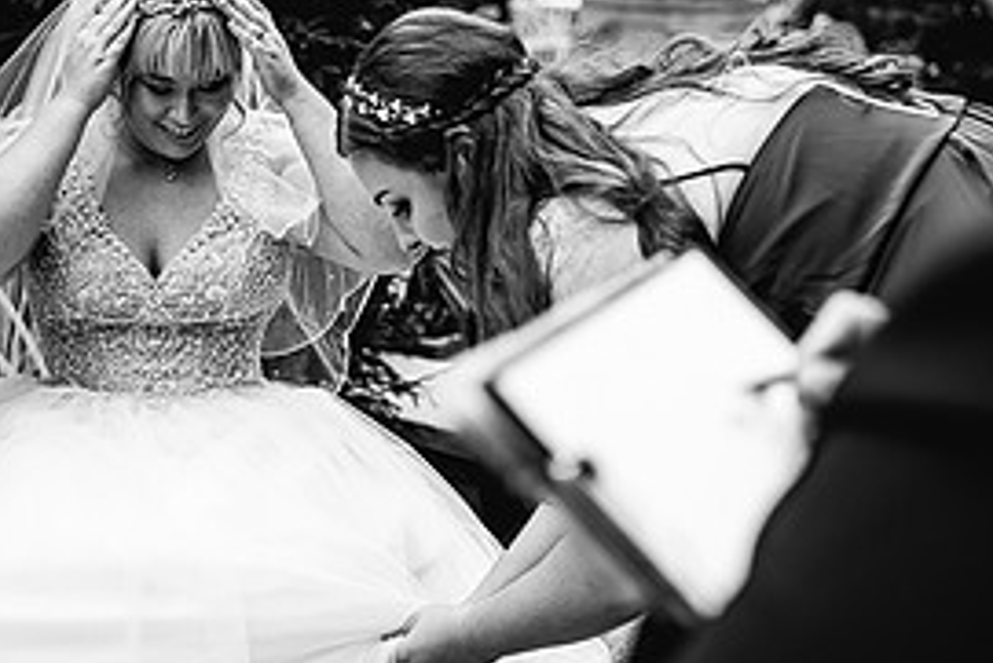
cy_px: 386
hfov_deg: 26.8
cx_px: 341
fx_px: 2070
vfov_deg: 18.2
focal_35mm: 75
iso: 100
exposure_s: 1/2000
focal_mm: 35
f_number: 1.6
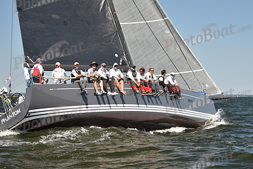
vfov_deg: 13.8
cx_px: 133
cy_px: 77
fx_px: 696
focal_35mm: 99
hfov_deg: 20.6
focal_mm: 70
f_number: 2.8
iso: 250
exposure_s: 1/1600
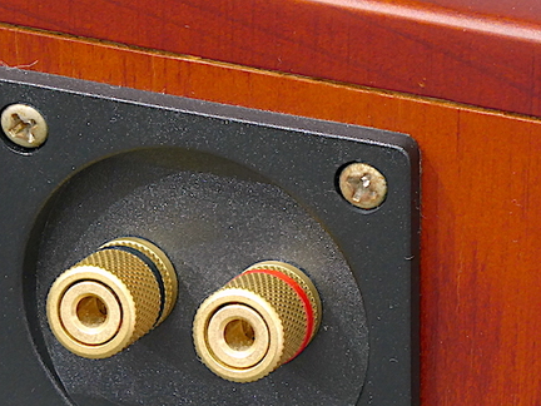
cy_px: 263
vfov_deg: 2.5
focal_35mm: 589
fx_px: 9205
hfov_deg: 3.4
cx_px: 197
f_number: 5.6
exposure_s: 1/2
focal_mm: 47.5
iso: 200
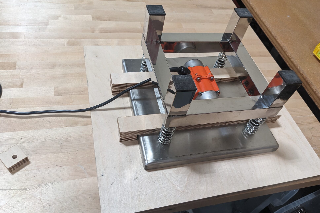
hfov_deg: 63.7
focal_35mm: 29
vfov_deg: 45.0
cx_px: 160
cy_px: 104
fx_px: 258
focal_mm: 4.38
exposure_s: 1/120
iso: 111
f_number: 1.73
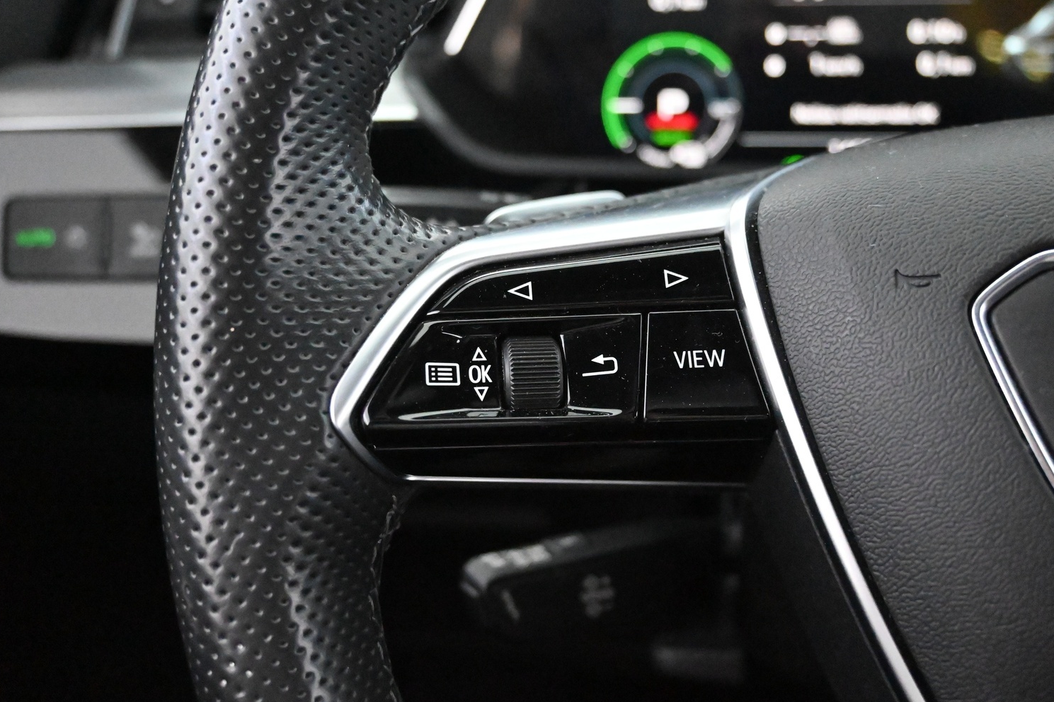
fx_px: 1099
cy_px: 359
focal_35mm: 38
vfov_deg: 35.4
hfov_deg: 51.2
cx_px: 551
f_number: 4.2
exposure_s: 1/40
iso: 16000
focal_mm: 23
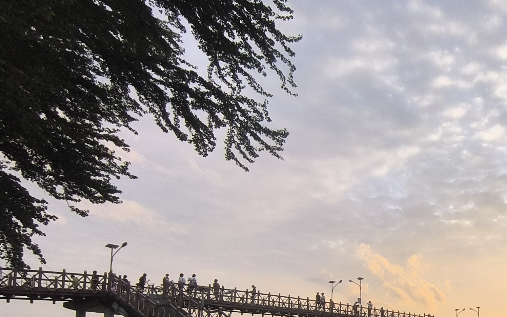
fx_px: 511
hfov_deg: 42.9
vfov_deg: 31.8
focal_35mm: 37
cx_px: 539
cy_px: 315
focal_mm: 1.65
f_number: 2.2
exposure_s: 1/428
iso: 50
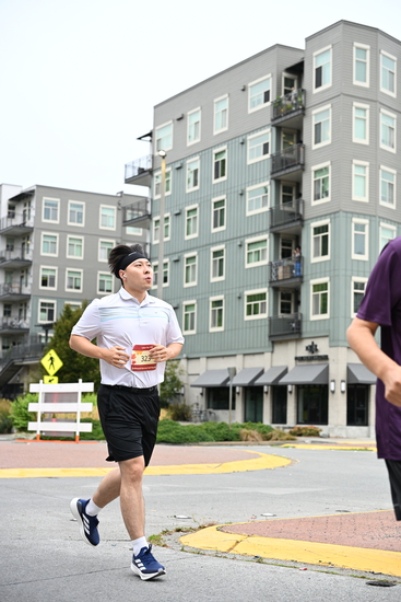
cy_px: 301
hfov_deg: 22.6
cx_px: 200
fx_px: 1002
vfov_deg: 33.4
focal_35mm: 60
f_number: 4
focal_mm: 60
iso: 1600
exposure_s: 1/800
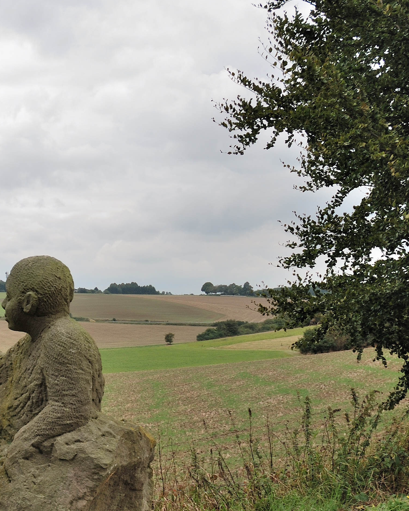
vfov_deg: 35.6
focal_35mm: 52
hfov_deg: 26.8
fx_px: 787
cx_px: -42
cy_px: 347
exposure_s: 1/160
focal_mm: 18
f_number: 6.3
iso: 100
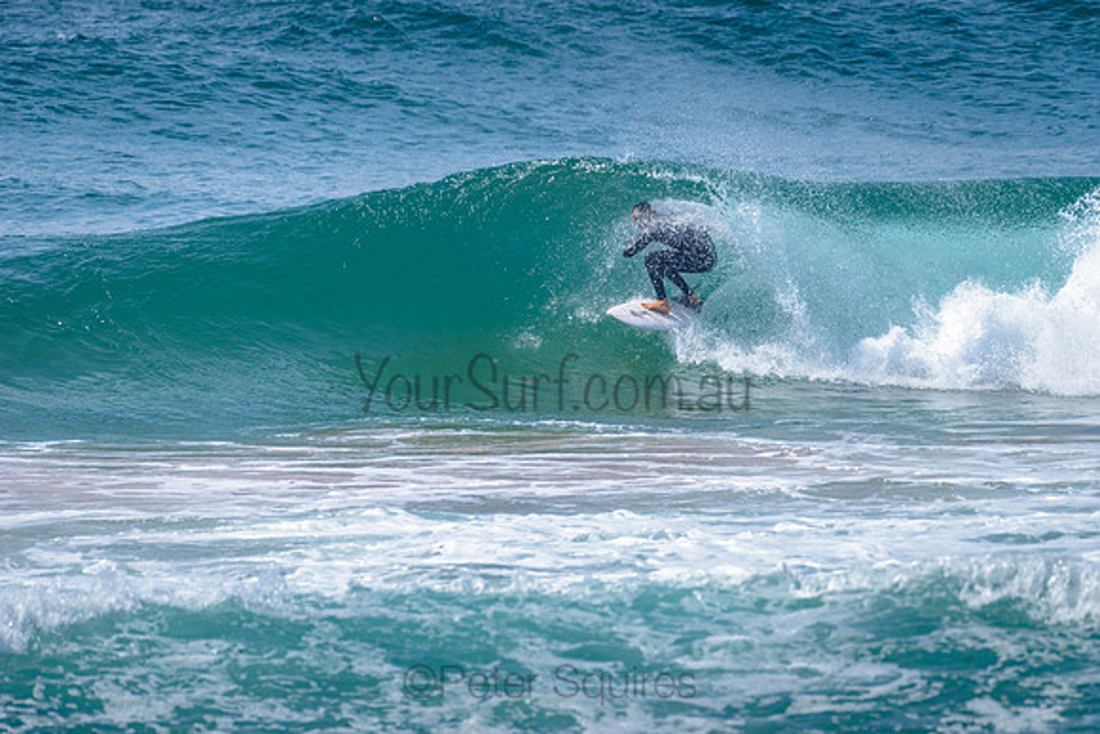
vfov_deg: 2.2
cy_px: 284
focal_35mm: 613
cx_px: 674
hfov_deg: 3.4
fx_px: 18724
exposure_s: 1/2000
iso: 110
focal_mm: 500
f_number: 5.6
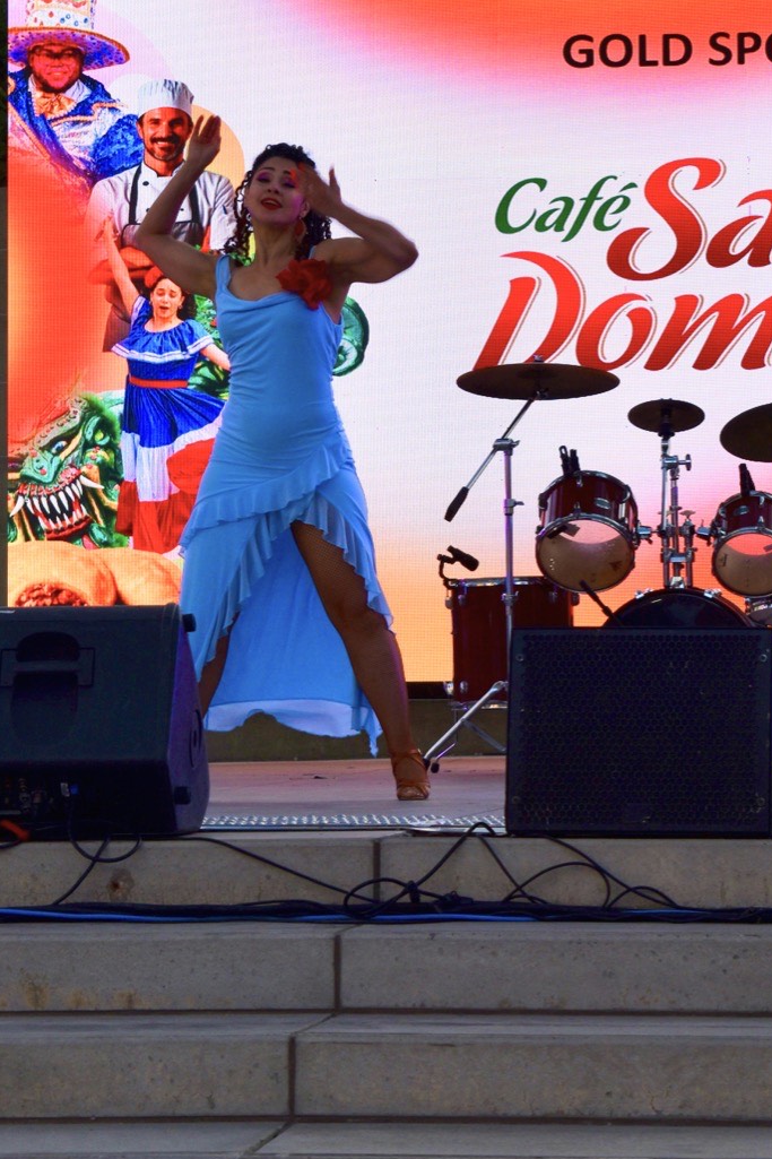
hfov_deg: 8.5
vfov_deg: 12.7
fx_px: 5179
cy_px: 207
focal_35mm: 161
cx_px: 600
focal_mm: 55
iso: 100
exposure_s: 1/250
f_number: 8
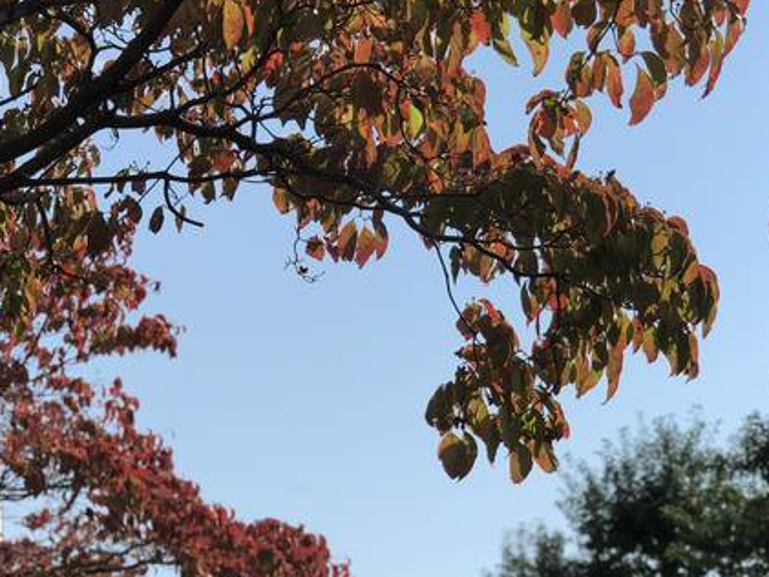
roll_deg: +1.9
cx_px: 429
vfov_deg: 16.6
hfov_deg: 22.0
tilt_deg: +18.5
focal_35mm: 89
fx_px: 1978
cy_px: 263
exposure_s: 1/1869
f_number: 2.4
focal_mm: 6
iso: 16
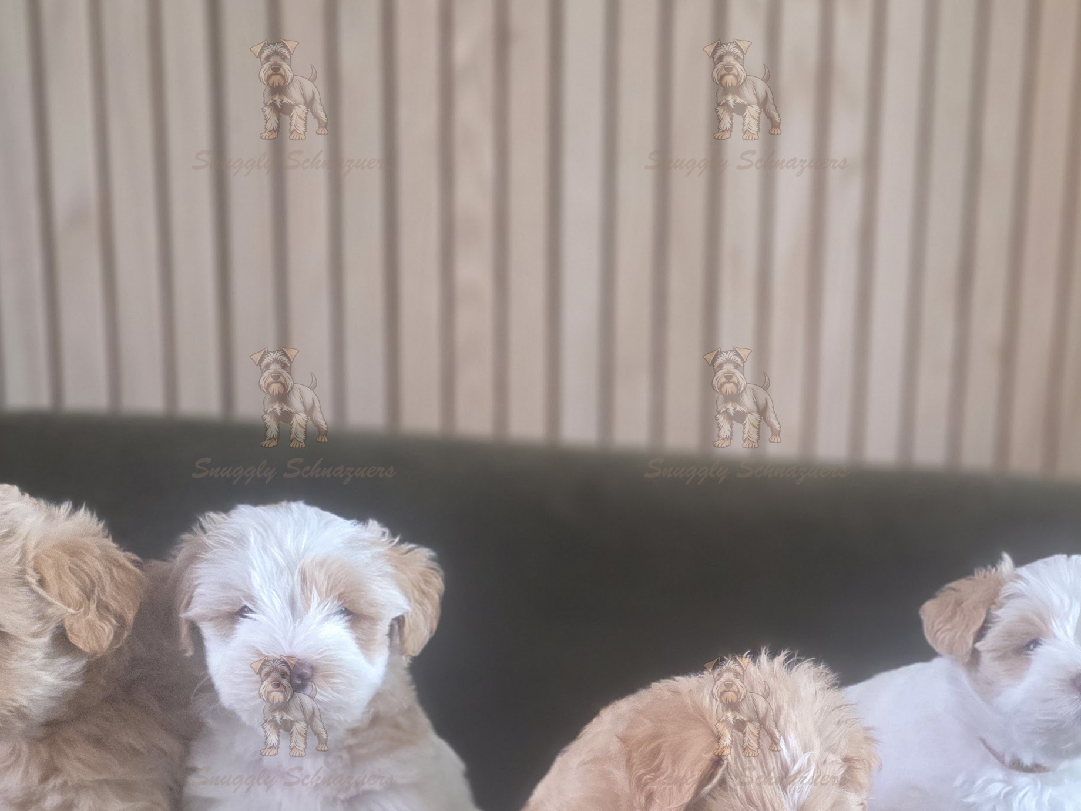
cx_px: 786
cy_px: 839
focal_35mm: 50
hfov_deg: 37.4
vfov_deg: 27.2
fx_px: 1561
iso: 1000
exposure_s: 1/240
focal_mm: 6.25
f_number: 1.7
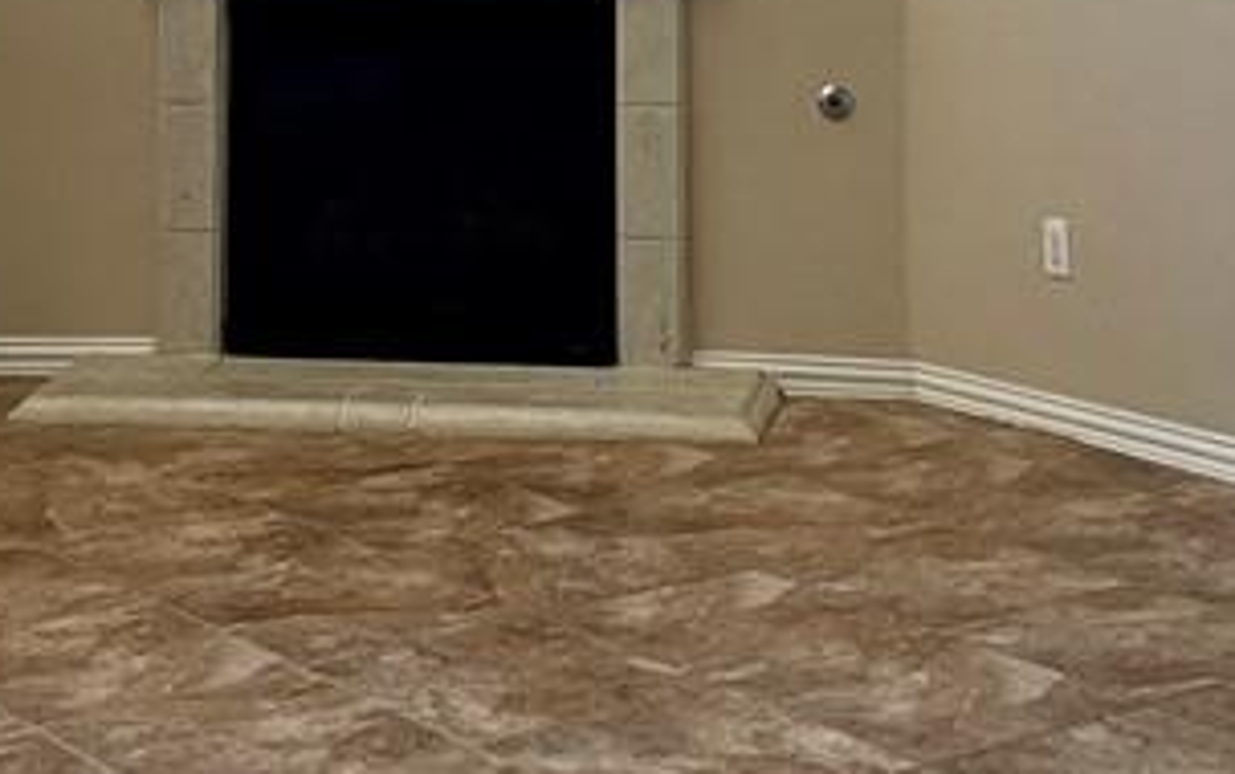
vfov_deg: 13.0
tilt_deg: +3.9
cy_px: -517
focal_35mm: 93
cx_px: 595
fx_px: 3133
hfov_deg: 22.3
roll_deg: +0.4
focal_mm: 5.1
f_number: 1.6
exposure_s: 1/60
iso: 80
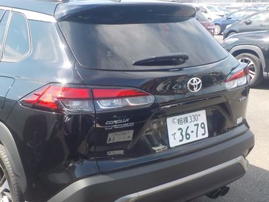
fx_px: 365
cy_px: 118
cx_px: 88
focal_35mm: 47
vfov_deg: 30.8
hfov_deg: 39.9
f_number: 3.3
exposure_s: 1/400
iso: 125
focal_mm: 4.1
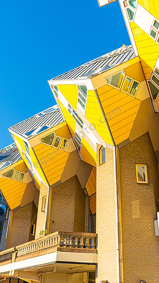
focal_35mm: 38
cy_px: 141
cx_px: 70
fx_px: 285
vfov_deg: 52.8
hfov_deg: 31.1
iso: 100
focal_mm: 24
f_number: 4
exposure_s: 1/500
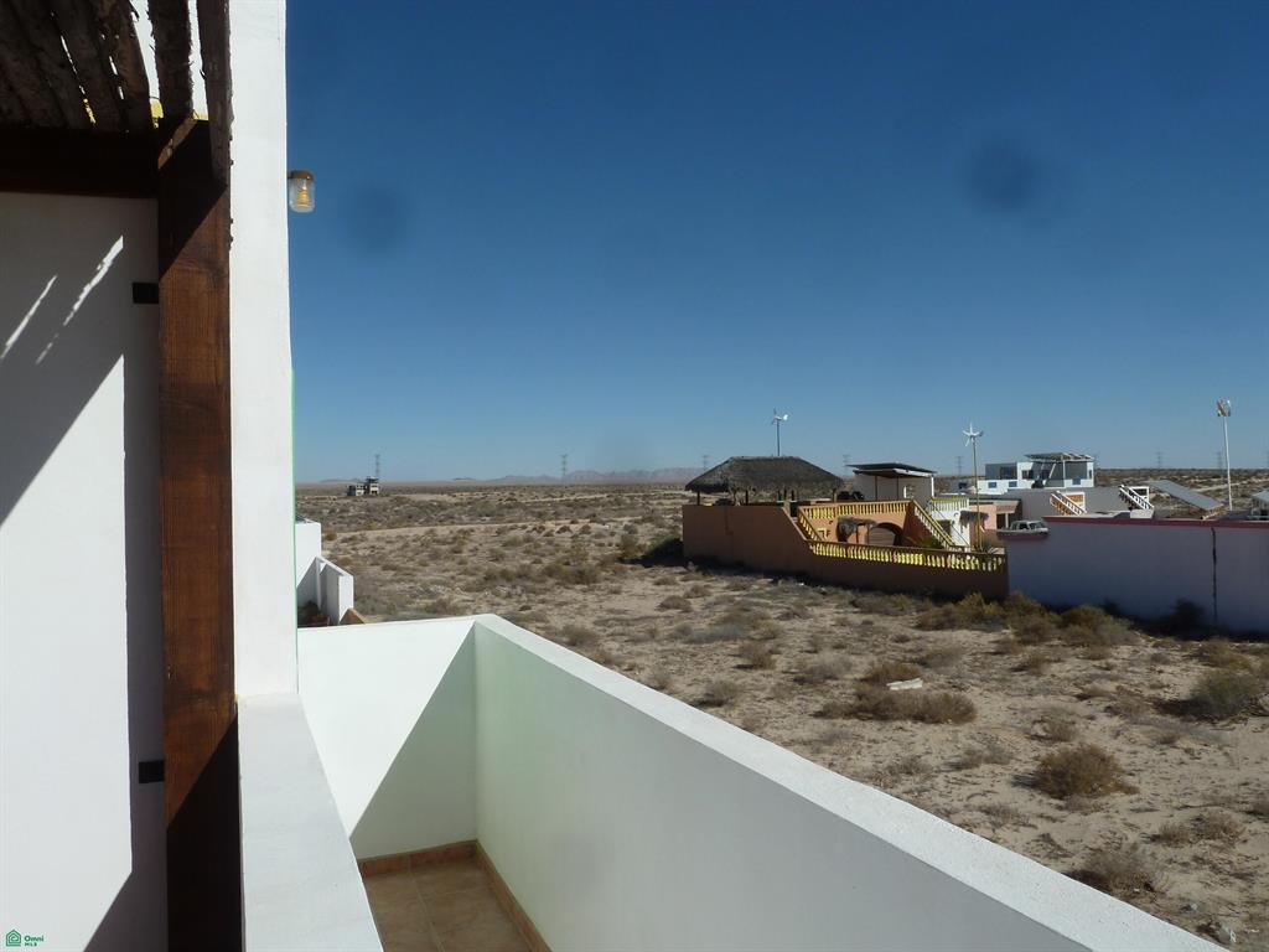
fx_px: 916
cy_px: 476
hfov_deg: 69.4
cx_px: 634
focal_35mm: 25
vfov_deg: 54.9
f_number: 5.6
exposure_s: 1/800
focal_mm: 4.1
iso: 80
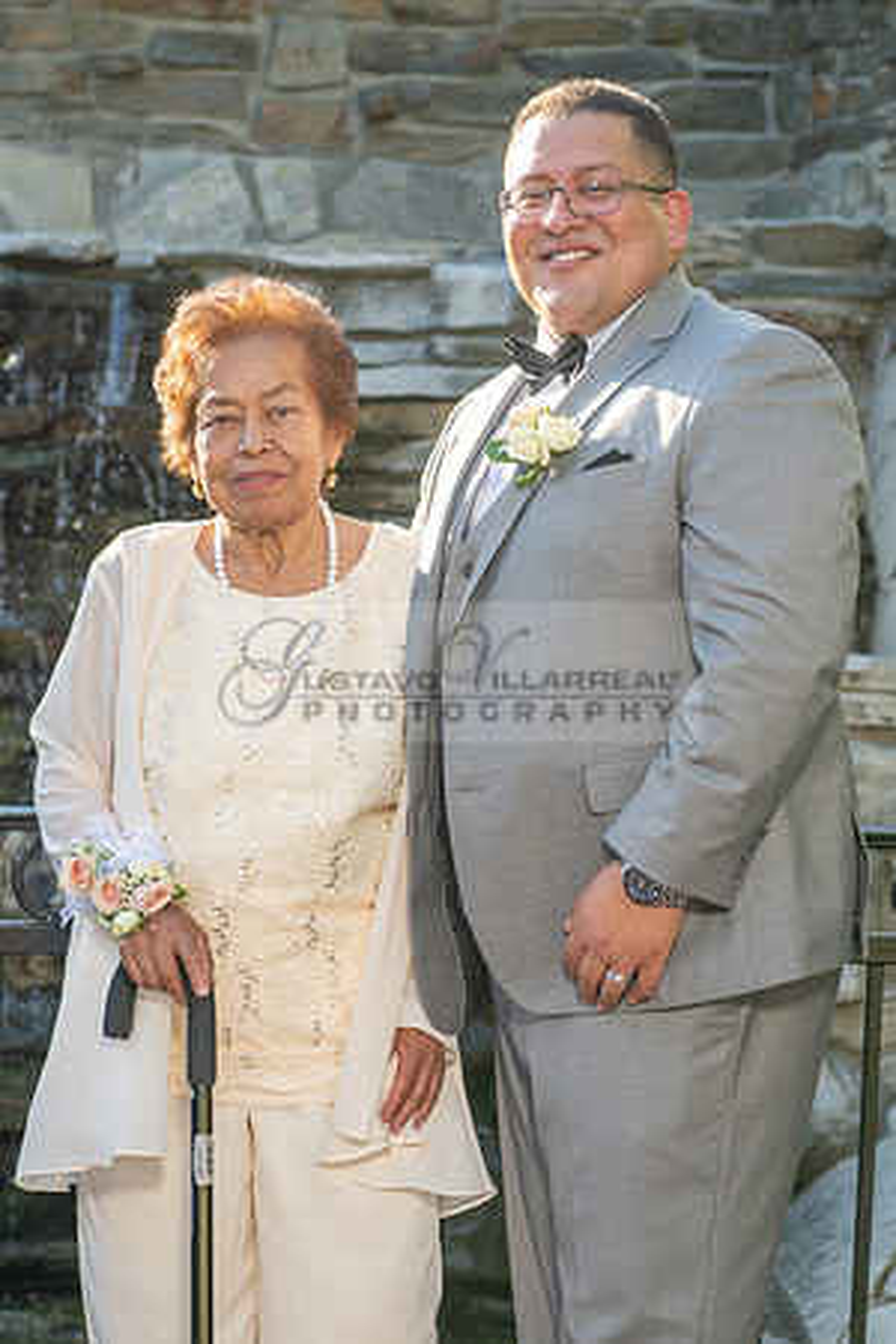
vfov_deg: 21.9
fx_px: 3472
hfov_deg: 14.7
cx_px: 645
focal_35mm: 93
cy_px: 672
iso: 100
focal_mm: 62
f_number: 4
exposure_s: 1/250
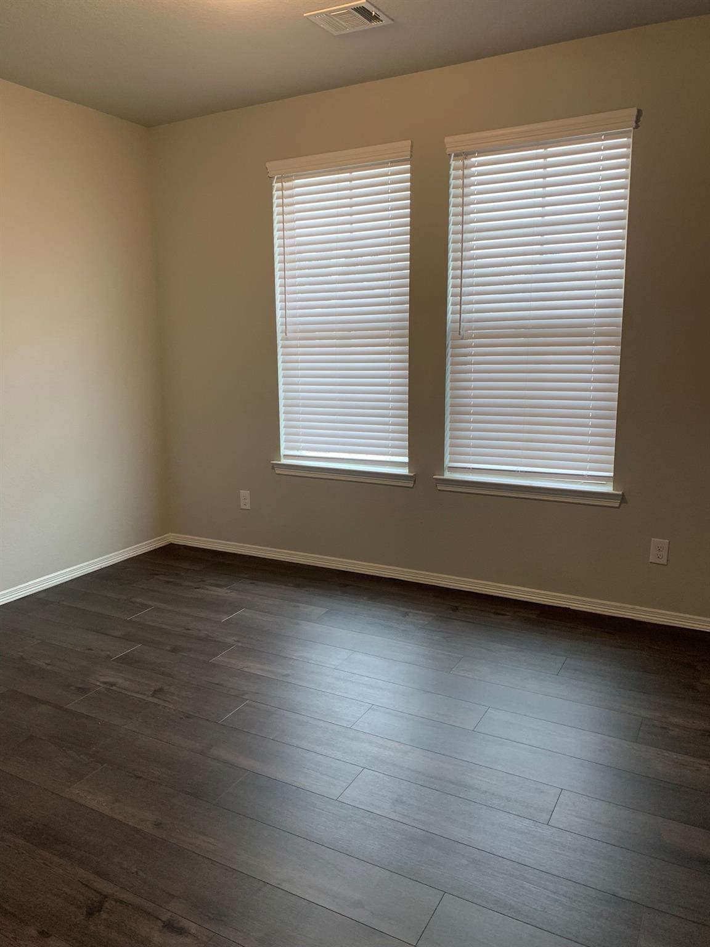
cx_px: 355
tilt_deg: -9.9
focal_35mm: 26
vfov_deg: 67.3
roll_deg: +1.4
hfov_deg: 53.1
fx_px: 711
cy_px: 474
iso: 80
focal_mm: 4.25
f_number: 1.8
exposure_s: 1/60
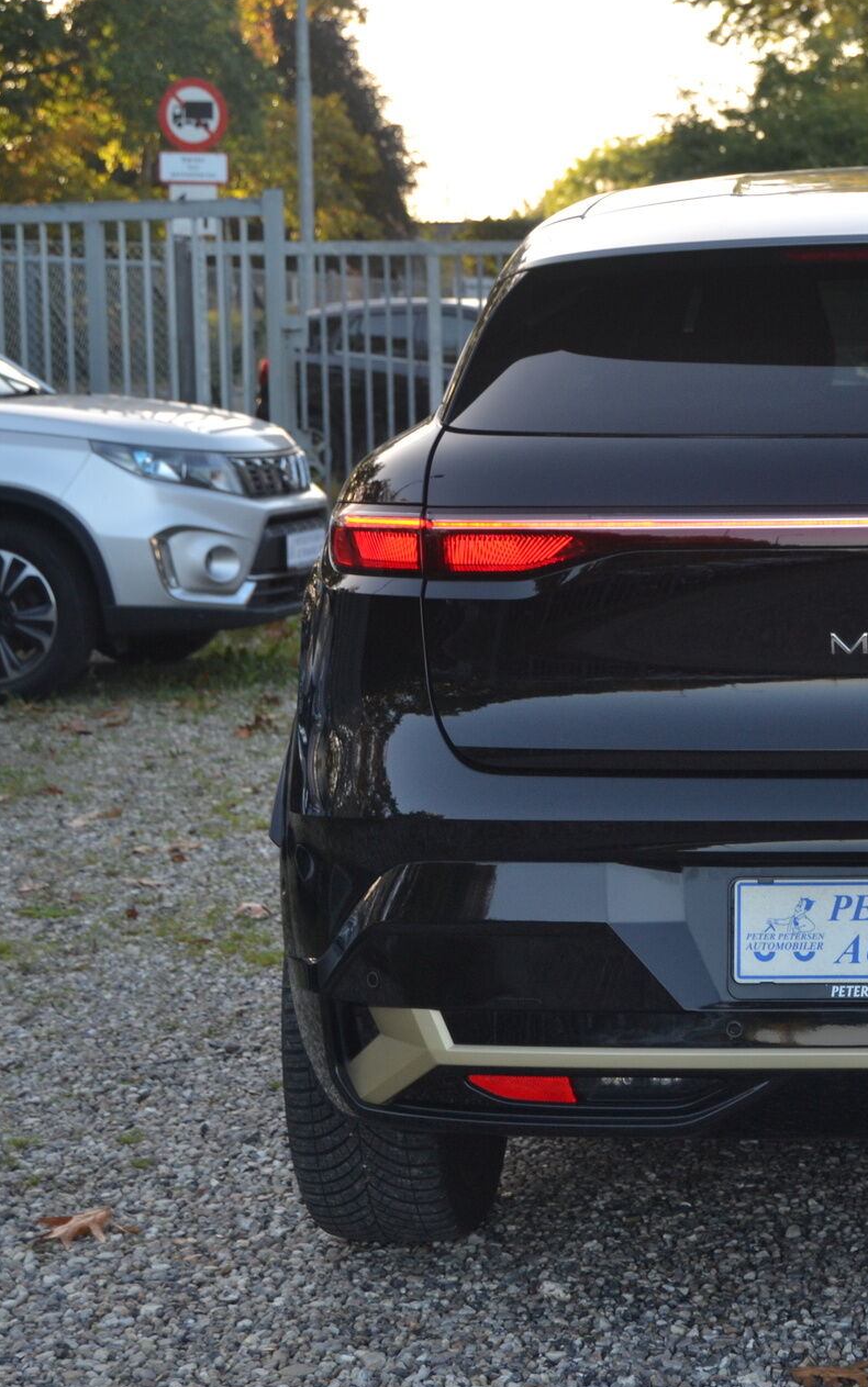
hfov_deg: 16.1
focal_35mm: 79
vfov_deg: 26.1
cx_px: 947
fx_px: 2988
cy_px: 690
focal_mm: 34
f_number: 5.6
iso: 180
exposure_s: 1/125
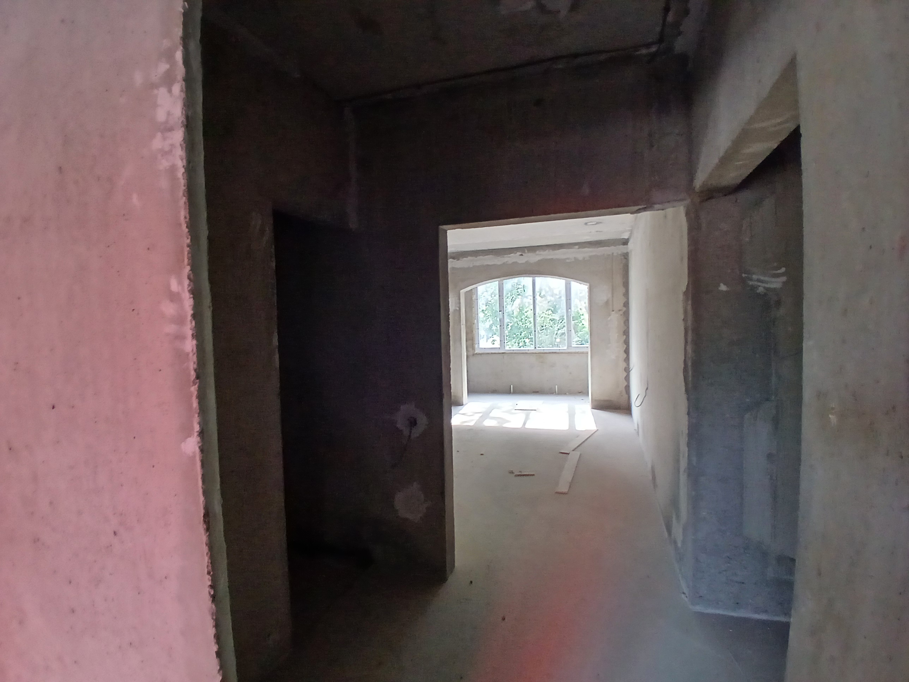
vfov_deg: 74.7
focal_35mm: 17
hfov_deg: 91.0
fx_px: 446
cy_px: 341
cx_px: 454
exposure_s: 1/33.3
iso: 200
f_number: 2.2
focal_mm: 1.4
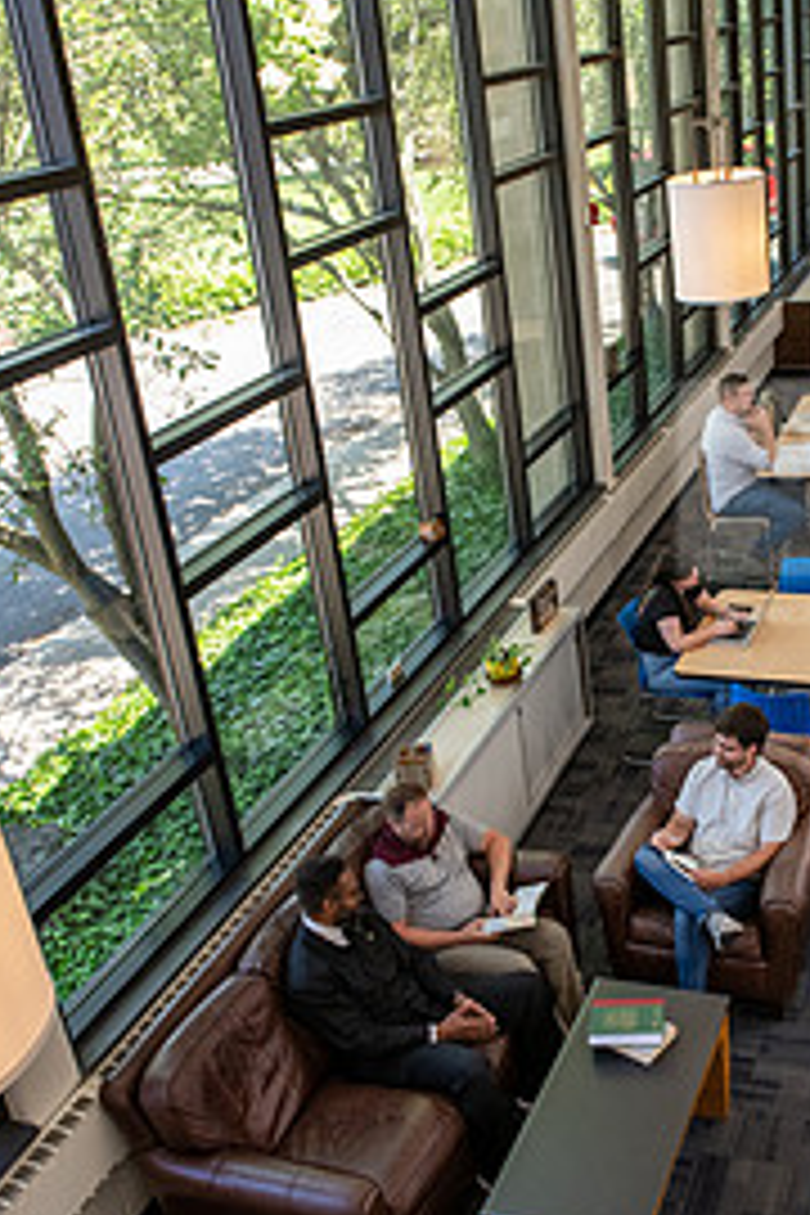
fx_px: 1350
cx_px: 608
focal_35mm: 40
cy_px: 662
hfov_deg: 32.8
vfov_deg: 48.4
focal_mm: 24
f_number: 4.5
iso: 1250
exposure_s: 1/200
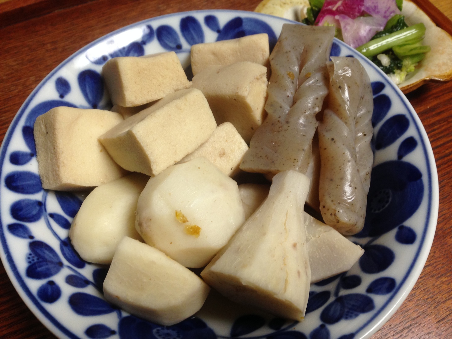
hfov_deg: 55.4
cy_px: 170
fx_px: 431
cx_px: 226
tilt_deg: -57.5
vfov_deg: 42.9
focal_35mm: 33
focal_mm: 4.12
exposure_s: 1/20
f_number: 2.4
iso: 80
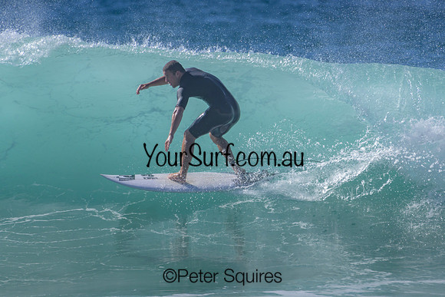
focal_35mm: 1000
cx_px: 222
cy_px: 148
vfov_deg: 1.4
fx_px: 12363
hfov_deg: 2.1
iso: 640
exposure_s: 1/2000
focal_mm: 1000
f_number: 11
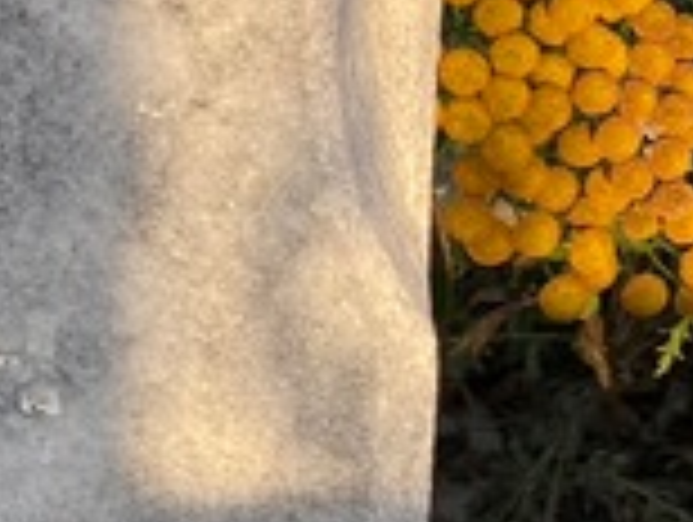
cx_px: -526
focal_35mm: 135
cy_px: 86
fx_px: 2707
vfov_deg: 11.0
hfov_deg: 13.2
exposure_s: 1/562
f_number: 1.8
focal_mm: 4.25
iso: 32
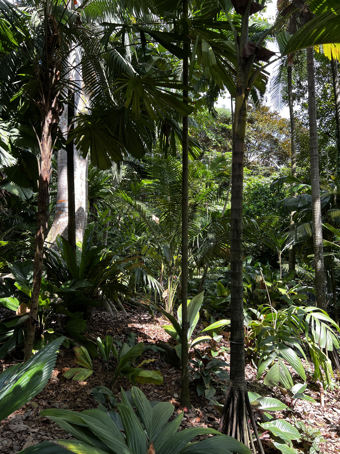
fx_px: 340
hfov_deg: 53.1
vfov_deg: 67.3
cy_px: 227
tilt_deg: +5.4
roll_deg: +1.2
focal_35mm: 26
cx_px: 170
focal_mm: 5.7
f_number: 1.5
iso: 40
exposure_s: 1/217
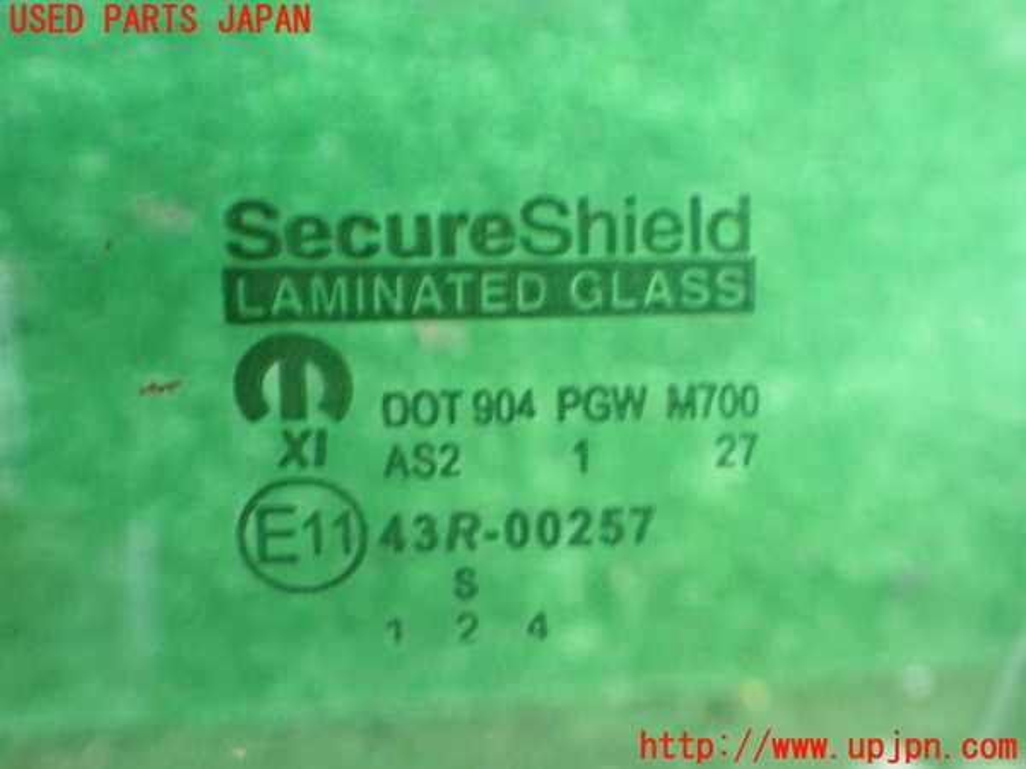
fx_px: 889
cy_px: 384
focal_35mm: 30
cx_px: 513
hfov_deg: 60.0
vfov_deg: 46.8
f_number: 2.3
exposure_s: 1/60
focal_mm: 5.4
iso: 800
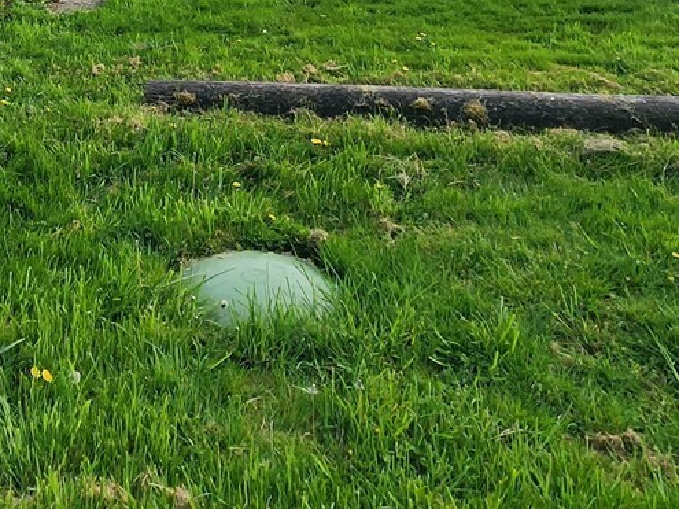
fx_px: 824
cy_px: -233
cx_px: 145
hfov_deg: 42.9
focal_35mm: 42
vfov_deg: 26.2
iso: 50
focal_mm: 2.2
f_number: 2.2
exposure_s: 1/1286
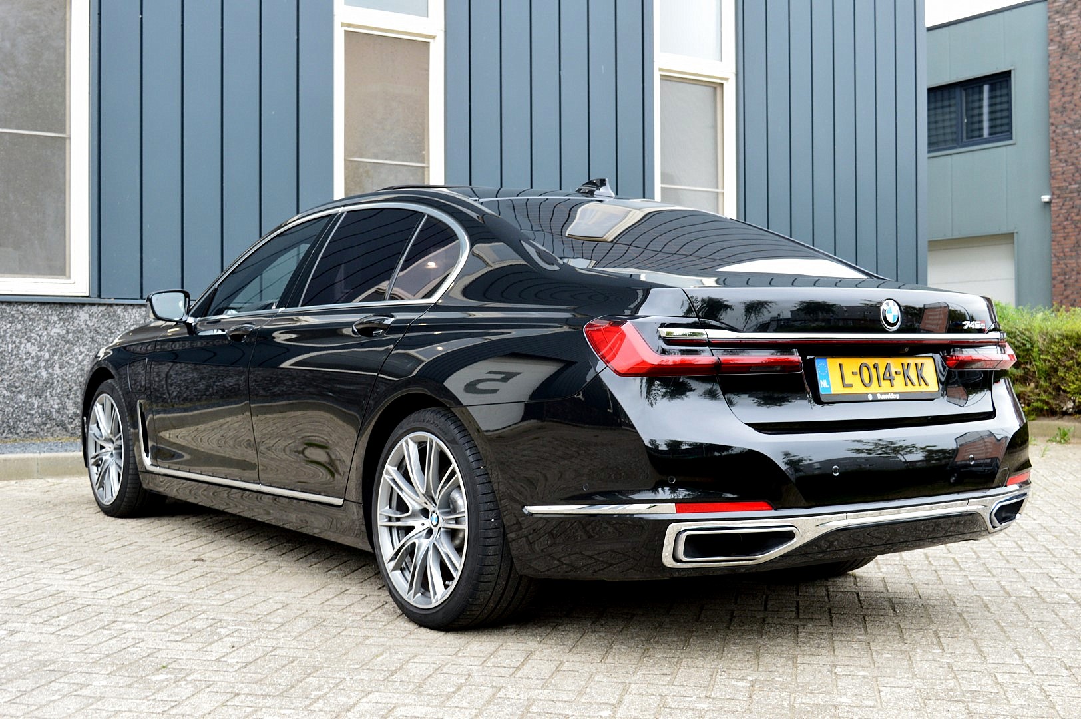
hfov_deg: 43.6
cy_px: 360
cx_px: 540
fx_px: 1350
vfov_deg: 29.8
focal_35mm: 45
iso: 400
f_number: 8
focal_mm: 30
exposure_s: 1/60
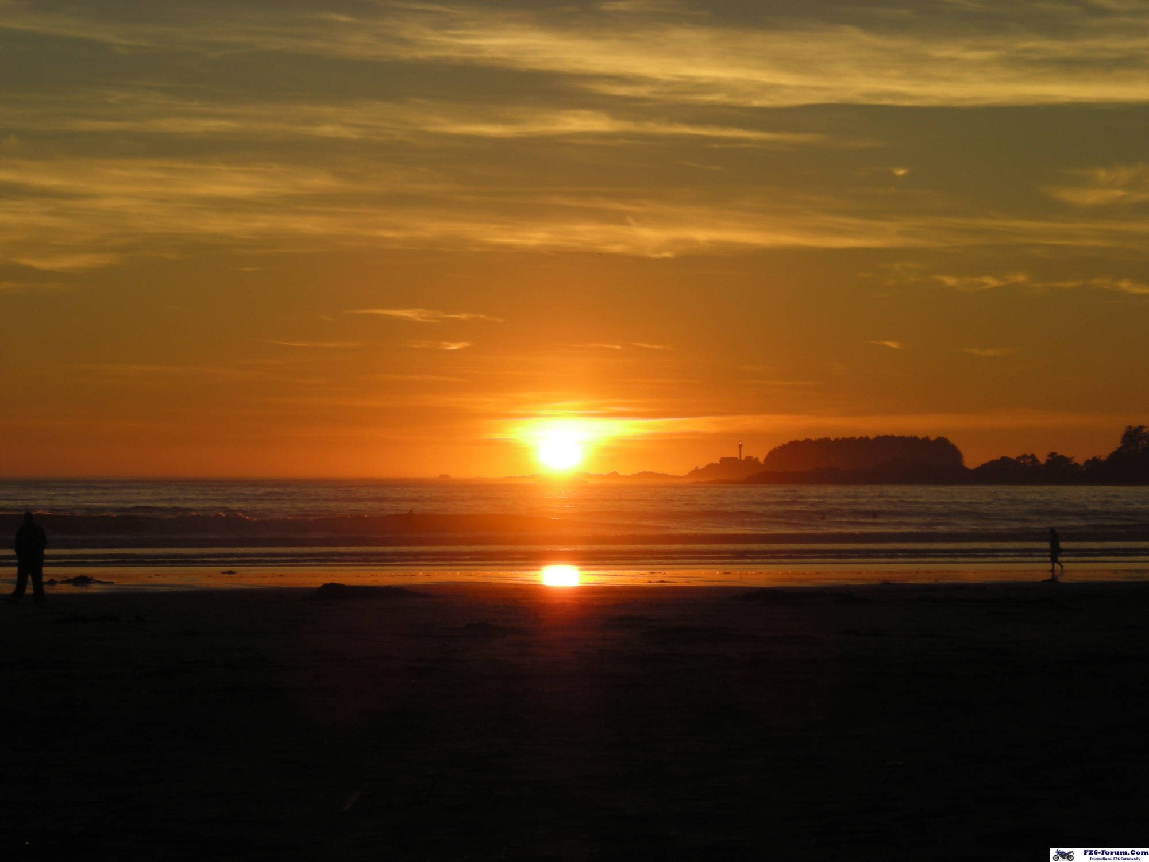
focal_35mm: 116
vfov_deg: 12.8
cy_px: 431
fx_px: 3850
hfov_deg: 17.0
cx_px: 574
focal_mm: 19.2
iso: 50
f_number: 5.3
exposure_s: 1/494
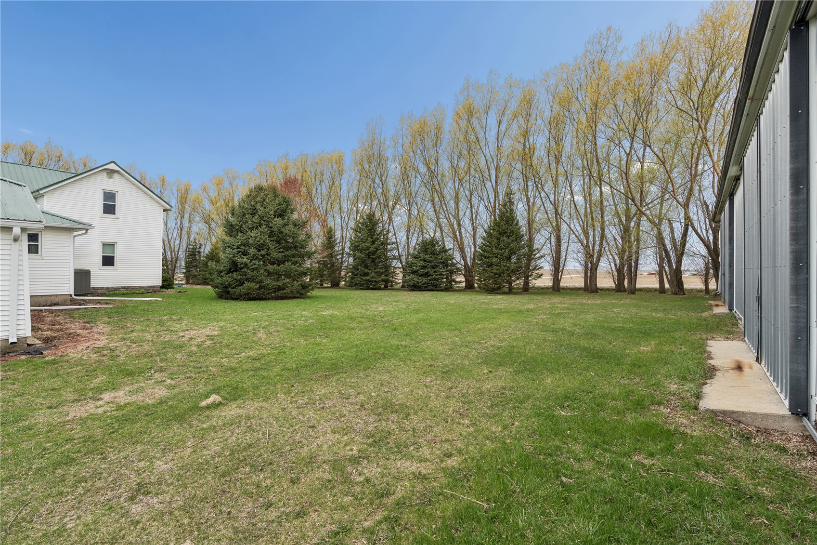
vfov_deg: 73.7
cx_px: 408
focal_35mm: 16
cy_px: 272
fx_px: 363
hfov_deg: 96.7
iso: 500
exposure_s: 1/100
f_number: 9
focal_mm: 16
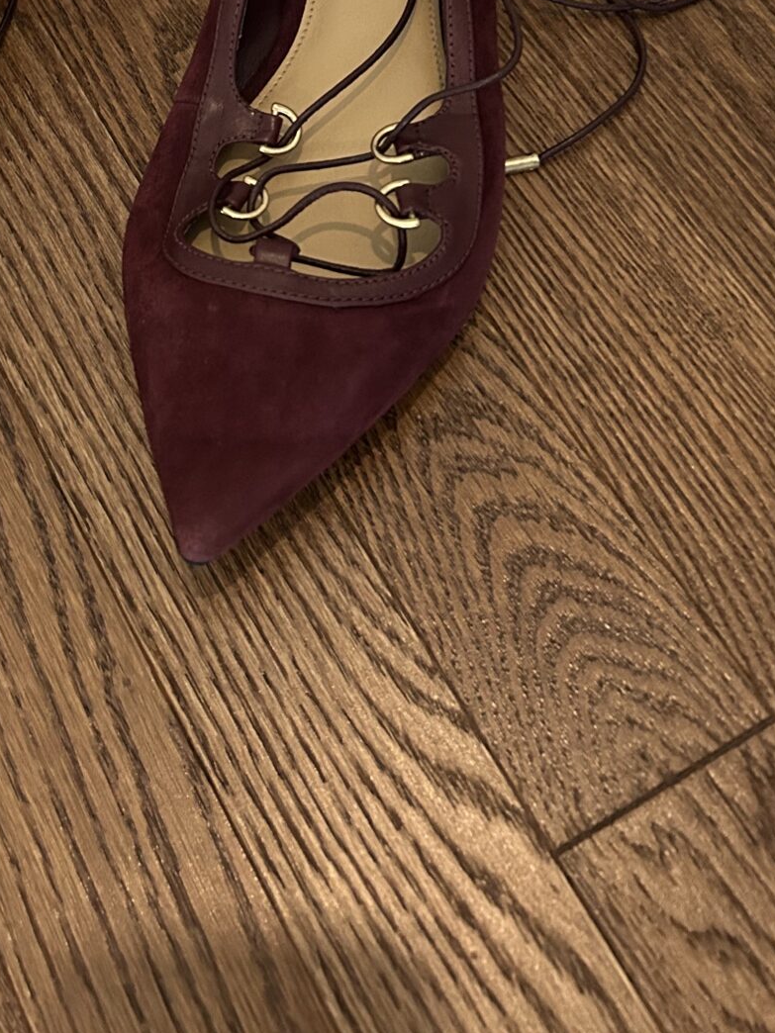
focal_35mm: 51
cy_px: 32
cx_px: 74
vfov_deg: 34.5
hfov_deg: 27.5
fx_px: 1522
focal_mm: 5.7
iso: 500
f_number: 1.5
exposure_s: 1/40
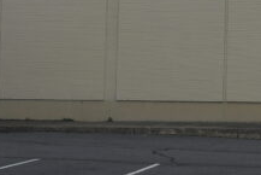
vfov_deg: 8.9
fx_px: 1103
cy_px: -36
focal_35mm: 152
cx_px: 333
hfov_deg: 13.1
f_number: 6.3
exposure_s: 1/320
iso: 100
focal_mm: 28
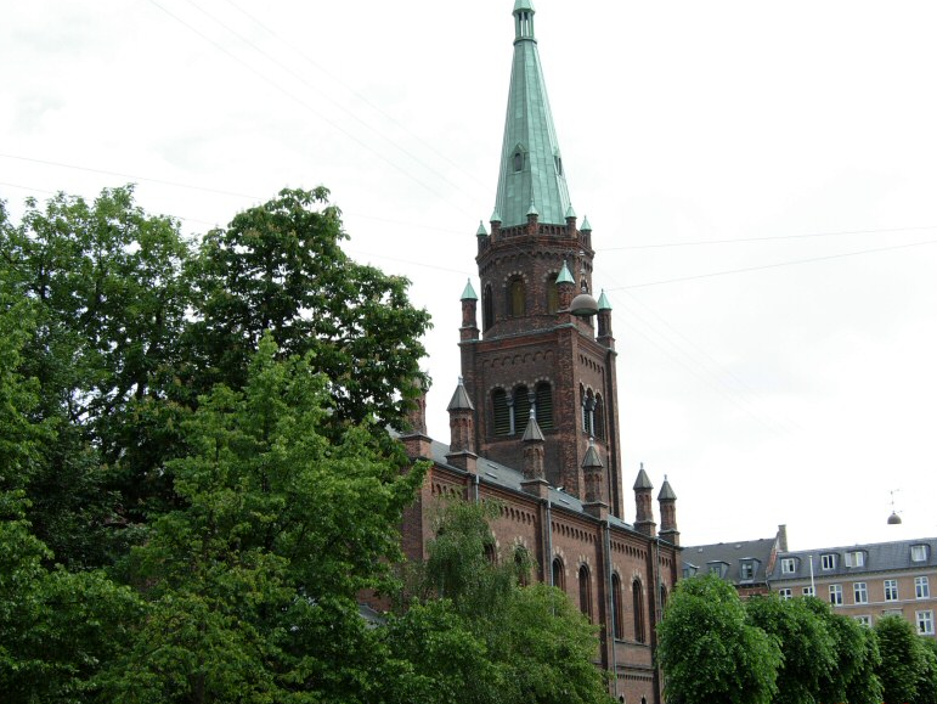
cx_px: 518
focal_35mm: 56
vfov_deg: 26.1
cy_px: 393
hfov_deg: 34.3
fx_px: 1517
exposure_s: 1/322
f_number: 4.3
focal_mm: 10.1
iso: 50
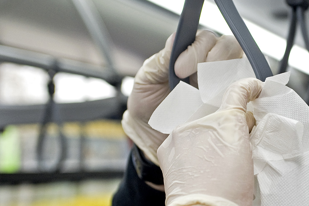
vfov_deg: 14.5
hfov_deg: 21.2
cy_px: 129
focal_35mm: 94
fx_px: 807
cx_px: 273
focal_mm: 48
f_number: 4
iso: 800
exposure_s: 1/125
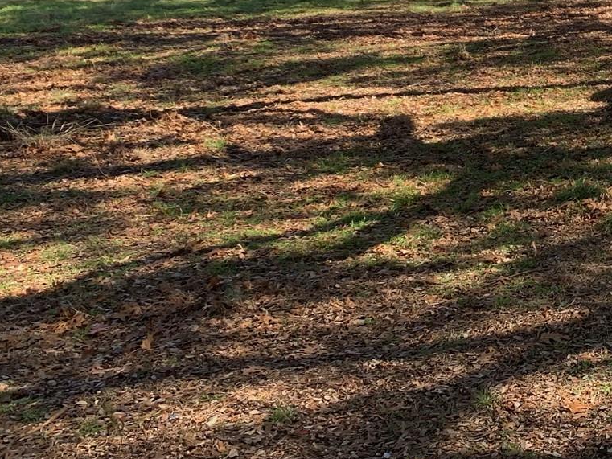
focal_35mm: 70
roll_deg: -0.8
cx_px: 754
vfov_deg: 20.0
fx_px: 1238
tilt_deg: -6.6
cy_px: -59
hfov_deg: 24.8
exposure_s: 1/420
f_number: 1.8
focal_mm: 4.25
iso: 25
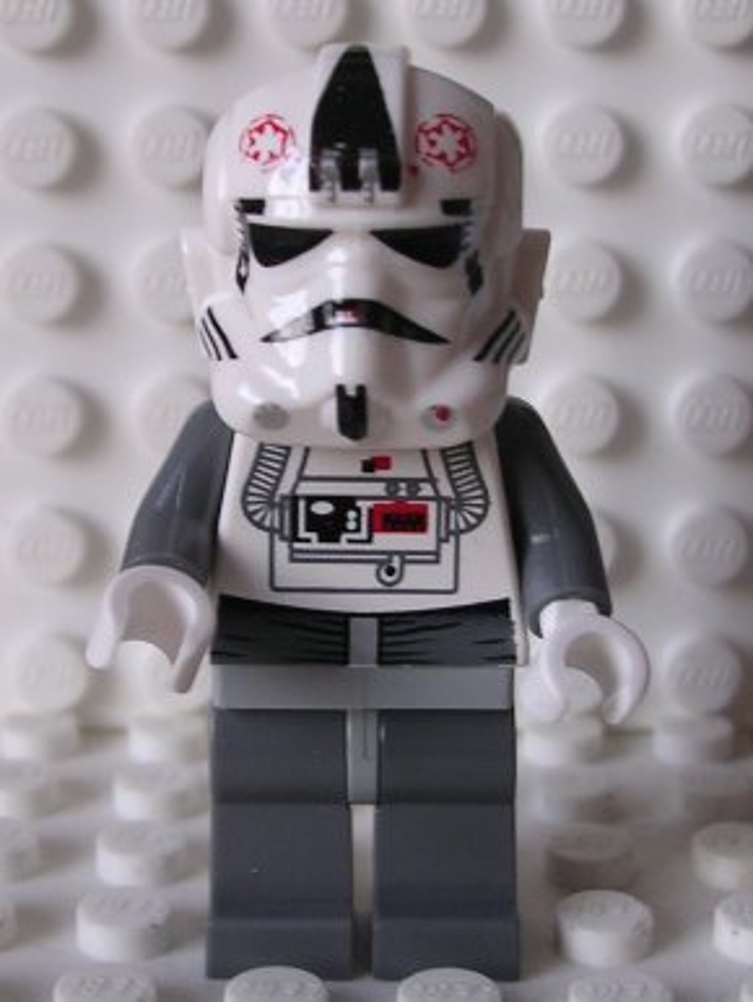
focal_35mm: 38
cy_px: 501
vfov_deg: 48.9
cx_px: 376
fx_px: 1101
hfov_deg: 37.8
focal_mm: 5.8
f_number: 2.8
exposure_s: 1/20.7
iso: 100
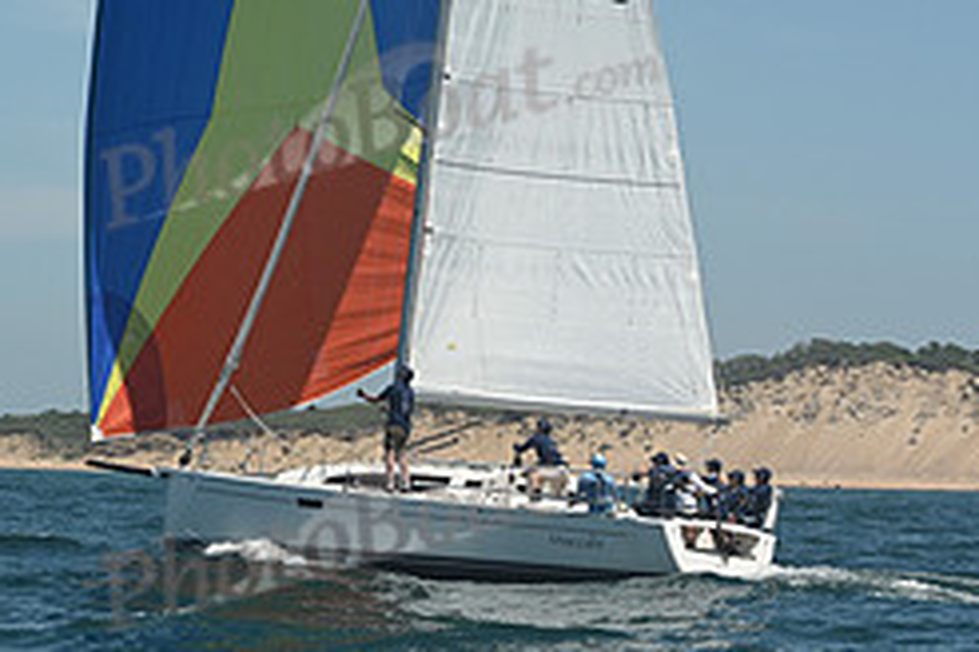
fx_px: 4487
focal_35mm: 165
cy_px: -26
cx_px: -103
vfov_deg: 8.3
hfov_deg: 12.2
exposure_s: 1/1000
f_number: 9
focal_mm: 70
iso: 320
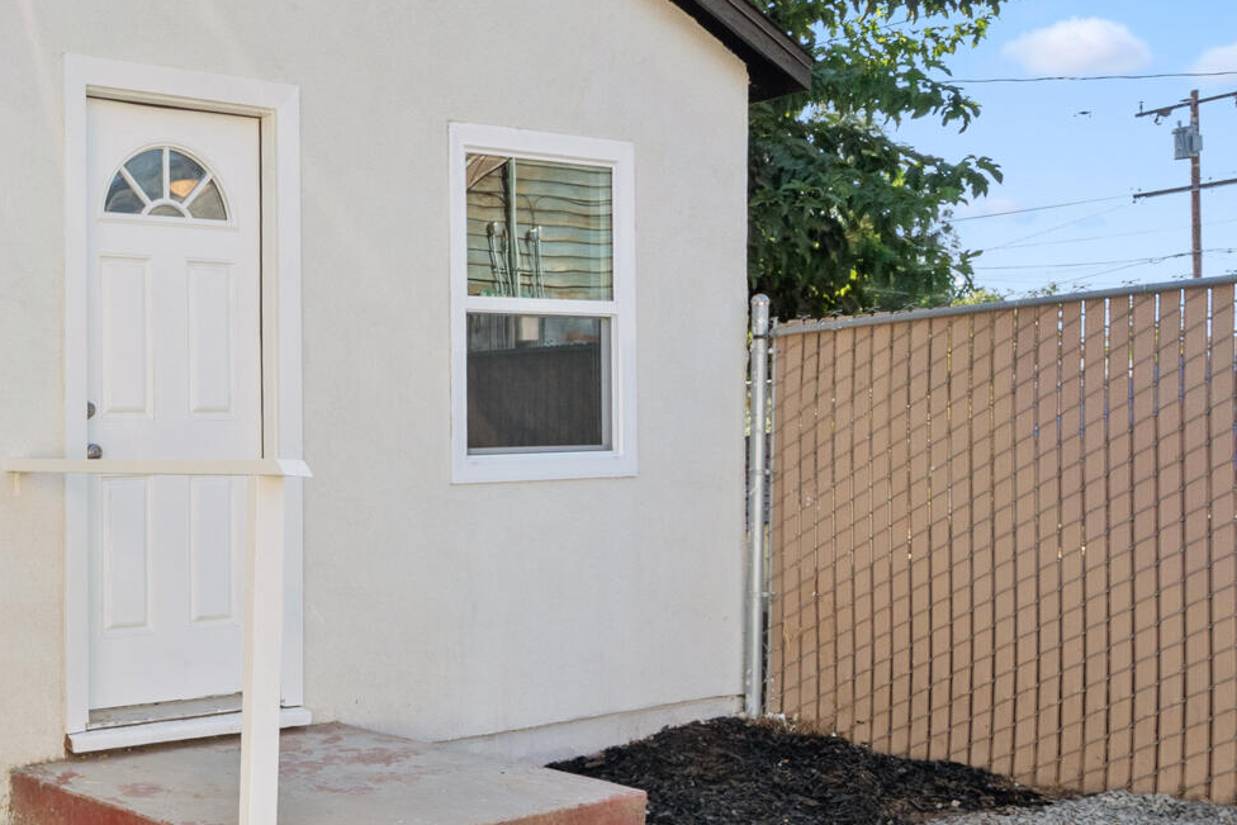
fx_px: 1409
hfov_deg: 40.6
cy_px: 452
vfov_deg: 32.6
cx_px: -37
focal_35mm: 41
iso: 1000
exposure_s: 1/100
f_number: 11
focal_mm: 16
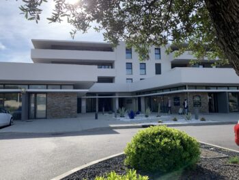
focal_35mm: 26
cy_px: 90
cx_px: 120
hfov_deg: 67.3
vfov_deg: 53.1
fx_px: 180
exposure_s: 1/1332
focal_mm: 4.25
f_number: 1.8
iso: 25
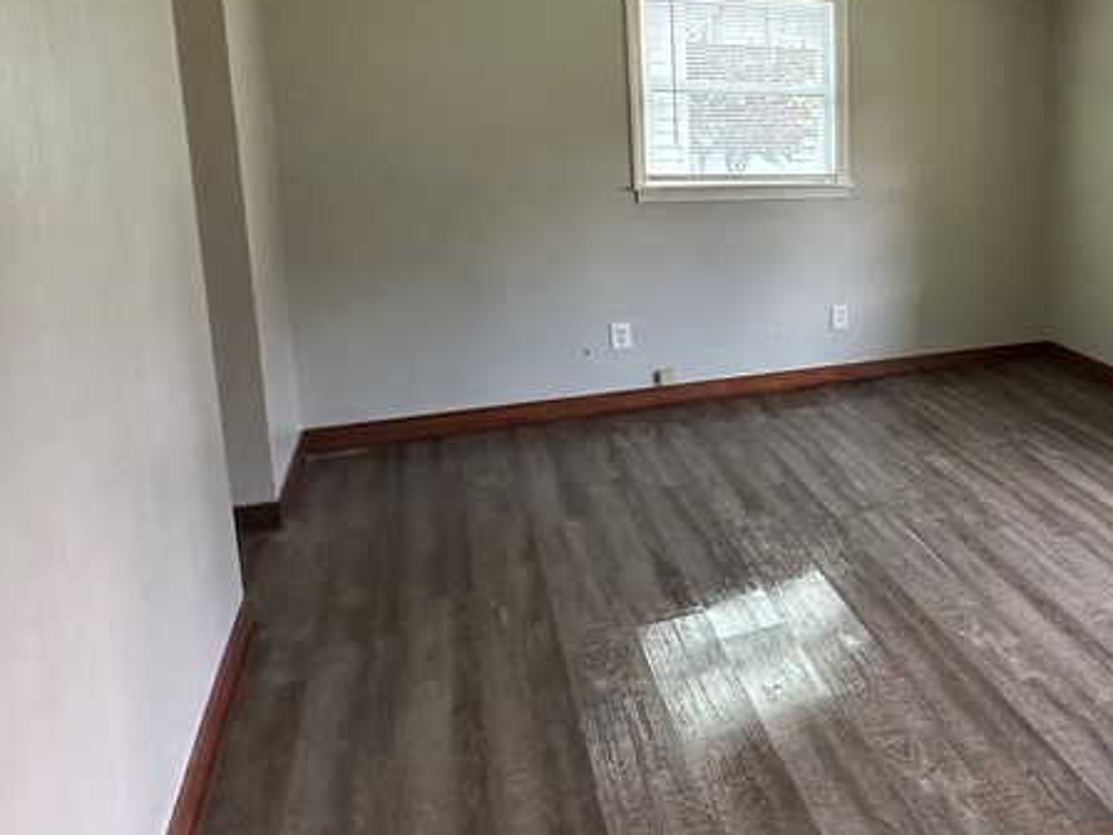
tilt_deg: -8.9
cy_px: 263
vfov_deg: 43.4
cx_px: 1103
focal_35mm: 32
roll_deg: -1.7
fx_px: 1029
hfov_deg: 47.5
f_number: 2.2
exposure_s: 1/99
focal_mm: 2.22
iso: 160
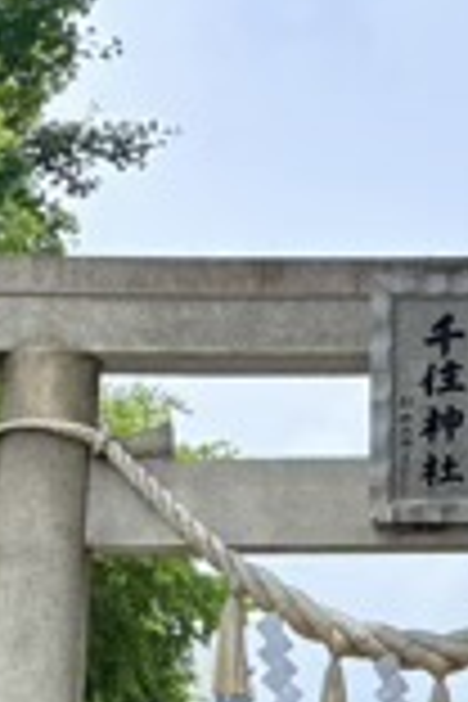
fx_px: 2359
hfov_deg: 11.3
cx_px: 274
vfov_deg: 16.2
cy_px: 844
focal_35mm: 121
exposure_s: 1/1418
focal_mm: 5.96
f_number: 1.6
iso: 50
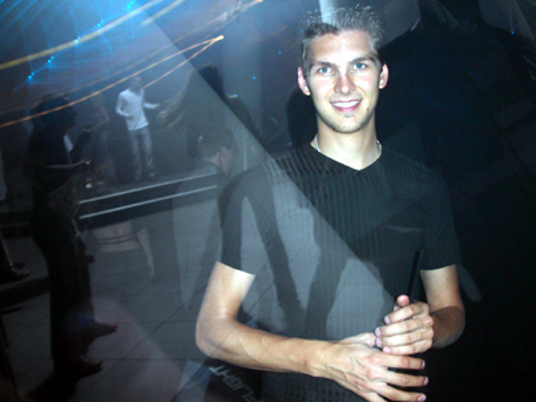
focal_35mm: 38
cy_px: 201
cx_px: 268
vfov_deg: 37.7
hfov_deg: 49.0
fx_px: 588
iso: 100
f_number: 2.8
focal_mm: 7.8
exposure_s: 1/3
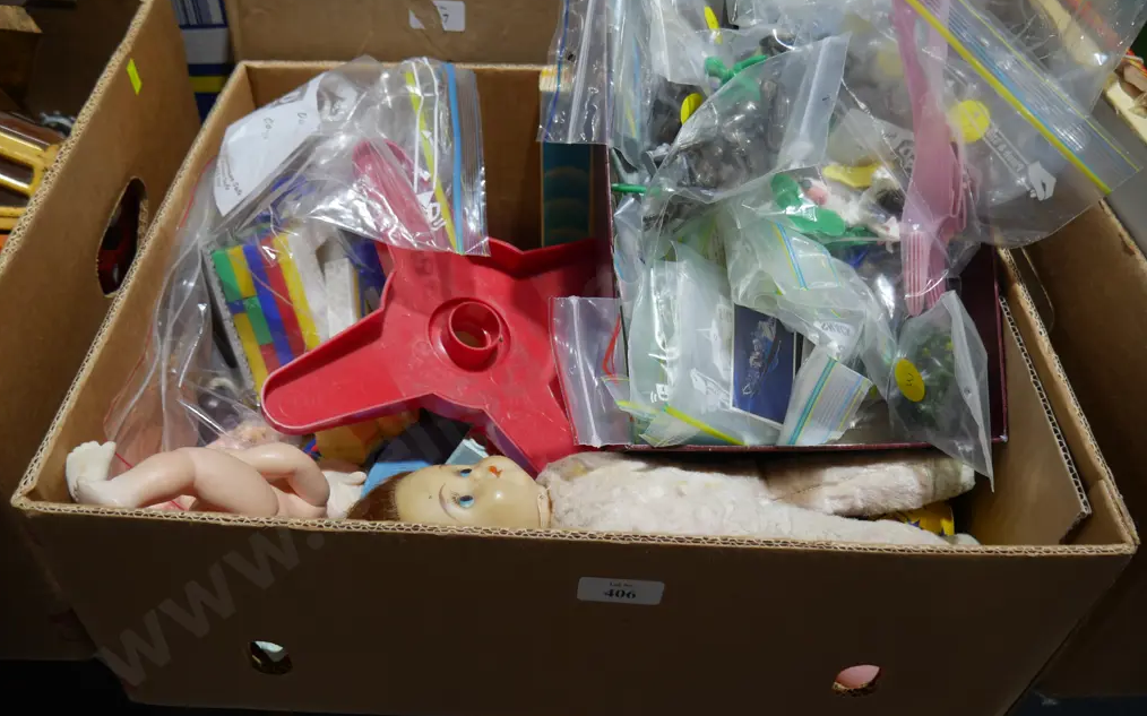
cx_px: 569
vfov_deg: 41.8
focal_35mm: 30
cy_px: 327
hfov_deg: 62.9
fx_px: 937
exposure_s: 1/80
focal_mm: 14
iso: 200
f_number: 3.5
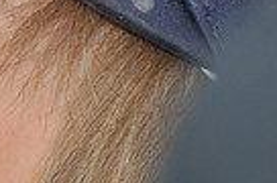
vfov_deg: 1.4
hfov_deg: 2.1
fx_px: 7369
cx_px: -191
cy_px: 42
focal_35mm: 960
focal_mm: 150
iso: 200
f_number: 5.6
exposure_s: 1/250
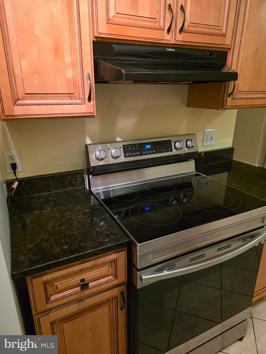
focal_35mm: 23
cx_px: 133
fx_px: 236
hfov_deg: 58.9
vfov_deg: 73.9
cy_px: 177
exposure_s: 1/120
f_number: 1.7
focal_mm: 6.3
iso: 1250
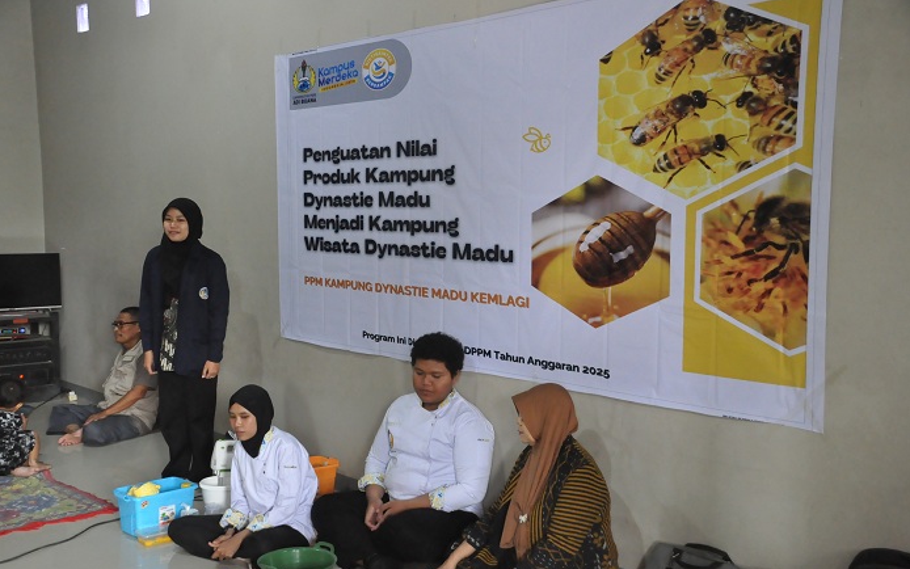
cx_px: 454
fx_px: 992
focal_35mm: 40
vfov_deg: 32.0
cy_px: 302
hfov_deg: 49.3
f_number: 3.8
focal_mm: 26
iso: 3200
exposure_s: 1/100
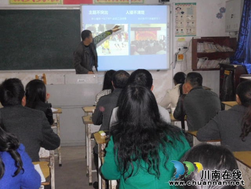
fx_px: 326
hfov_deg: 42.1
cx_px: 126
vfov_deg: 32.2
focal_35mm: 45
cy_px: 94
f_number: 4.2
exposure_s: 1/60
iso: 1100
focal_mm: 8.1
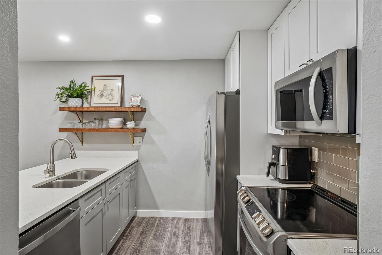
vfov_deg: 67.4
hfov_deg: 90.0
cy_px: 128
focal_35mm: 18
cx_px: 191
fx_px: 191
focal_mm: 12
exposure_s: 1/6
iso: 320
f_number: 8
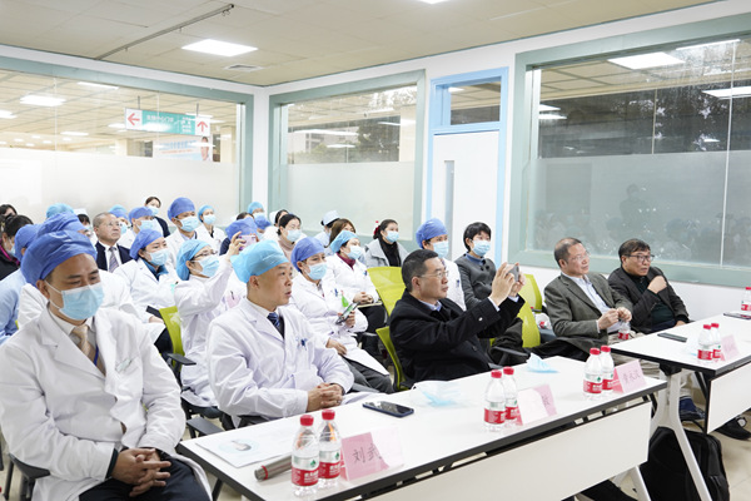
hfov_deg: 58.7
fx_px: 668
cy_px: 250
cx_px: 376
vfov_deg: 41.1
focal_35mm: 32
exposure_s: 1/15
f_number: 4.5
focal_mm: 32
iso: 800
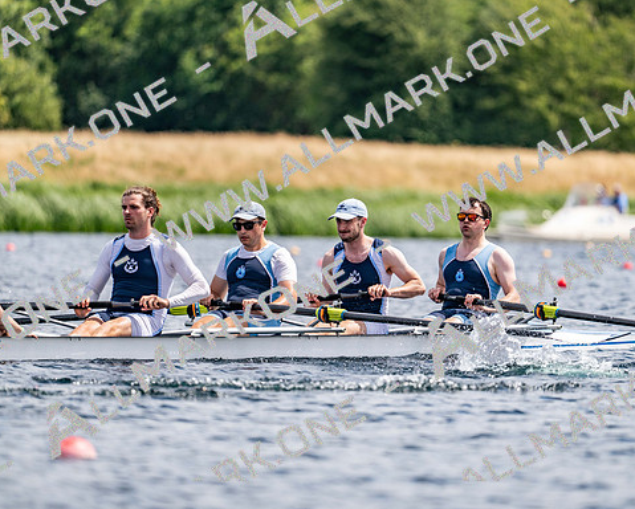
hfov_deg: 4.3
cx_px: 314
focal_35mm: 454
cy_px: 254
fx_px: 8539
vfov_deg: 3.4
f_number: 4.5
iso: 250
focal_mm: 400
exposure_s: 1/2500
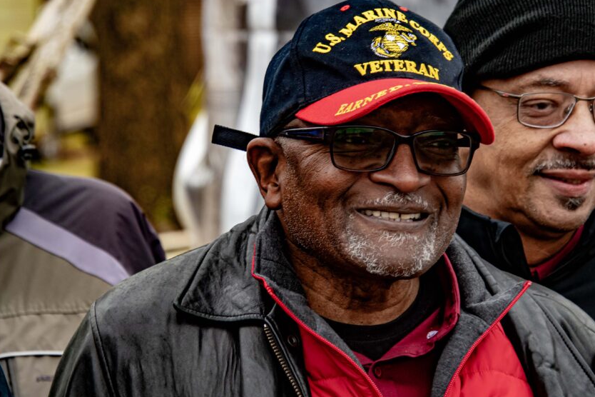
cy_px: 191
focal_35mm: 248
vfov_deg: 5.5
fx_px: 4099
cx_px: 312
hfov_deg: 8.3
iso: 800
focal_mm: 135
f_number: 7.1
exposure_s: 1/200
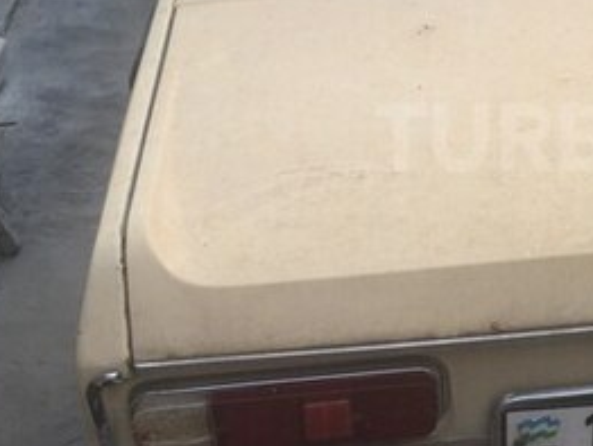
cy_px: 137
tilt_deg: -28.3
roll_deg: -0.4
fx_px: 1252
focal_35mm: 73
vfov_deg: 20.1
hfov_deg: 25.2
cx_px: 607
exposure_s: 1/100
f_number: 2.2
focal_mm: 4.15
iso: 40
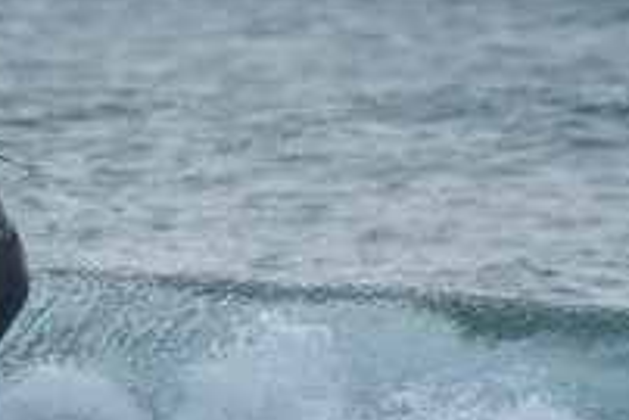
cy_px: 487
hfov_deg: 1.2
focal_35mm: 1724
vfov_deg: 0.8
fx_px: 30143
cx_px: -240
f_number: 5.6
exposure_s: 1/1000
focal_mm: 400
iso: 400
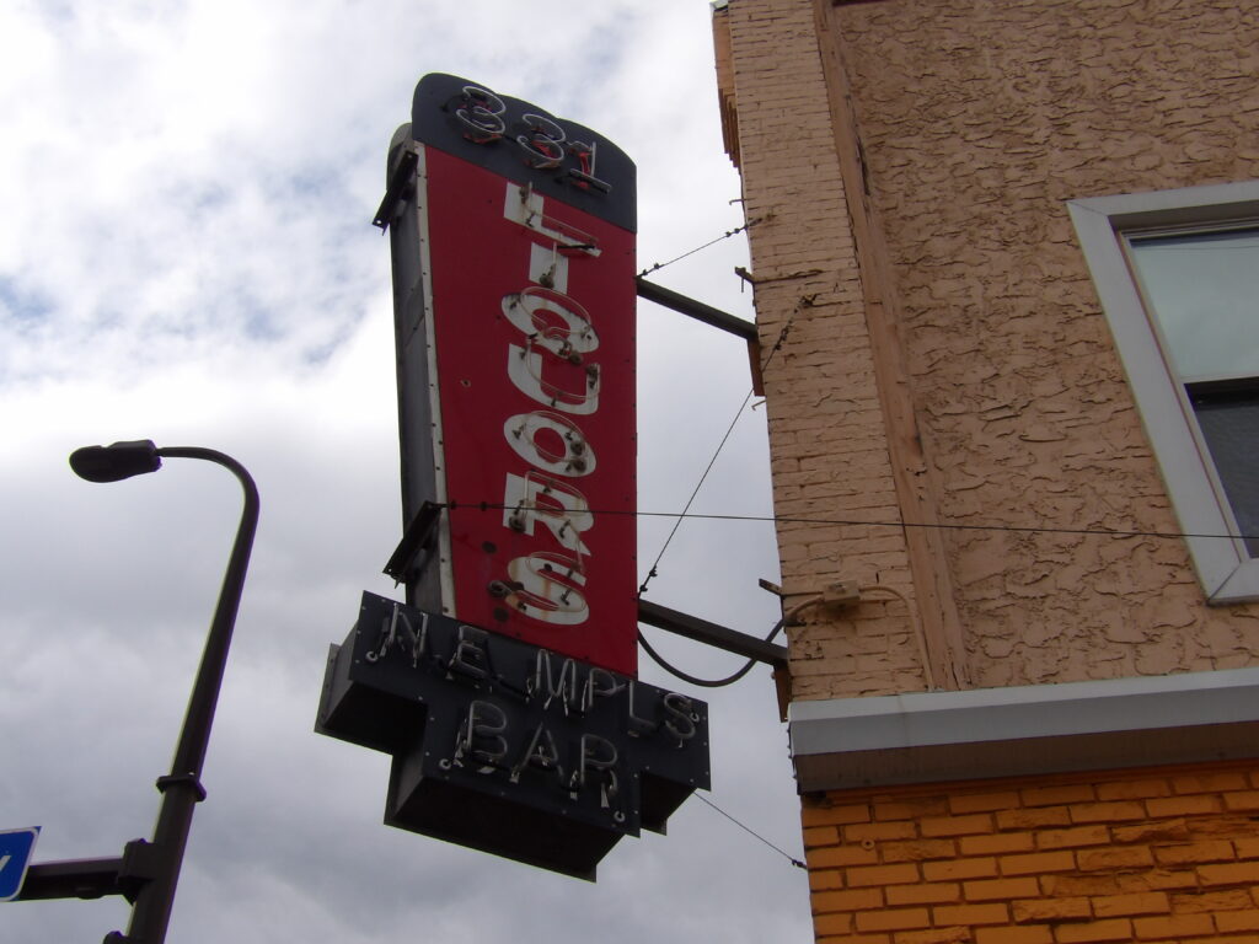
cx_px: 630
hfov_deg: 47.9
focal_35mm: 39
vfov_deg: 36.8
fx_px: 1418
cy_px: 472
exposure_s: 1/277
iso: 100
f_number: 7.4
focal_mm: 7
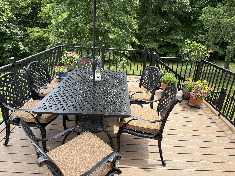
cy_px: 88
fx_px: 163
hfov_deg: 71.6
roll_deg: -2.2
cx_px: 118
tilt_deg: -20.6
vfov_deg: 56.8
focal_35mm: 24
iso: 80
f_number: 1.78
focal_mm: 6.76
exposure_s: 1/967
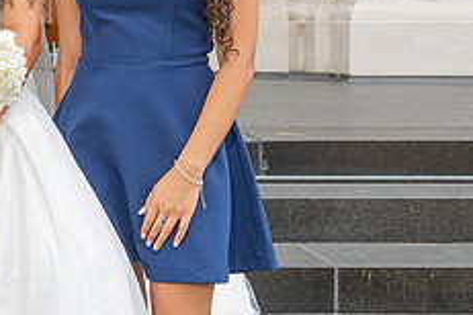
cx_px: -187
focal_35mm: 106
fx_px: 1393
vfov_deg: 12.8
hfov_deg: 17.7
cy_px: 46
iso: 200
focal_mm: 24
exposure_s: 1/200
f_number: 5.6
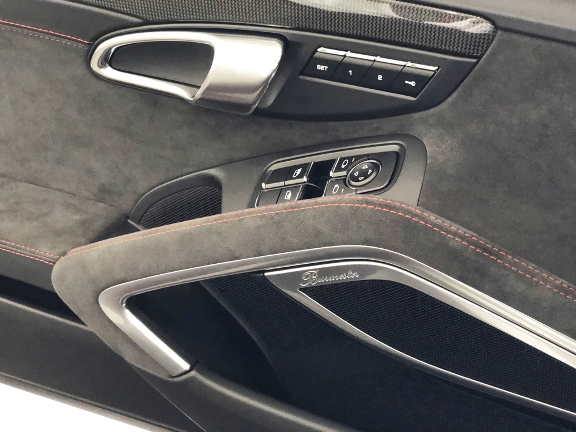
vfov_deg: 28.0
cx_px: 288
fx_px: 865
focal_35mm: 52
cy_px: 216
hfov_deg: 36.8
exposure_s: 1/9
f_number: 2.4
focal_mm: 6
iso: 160
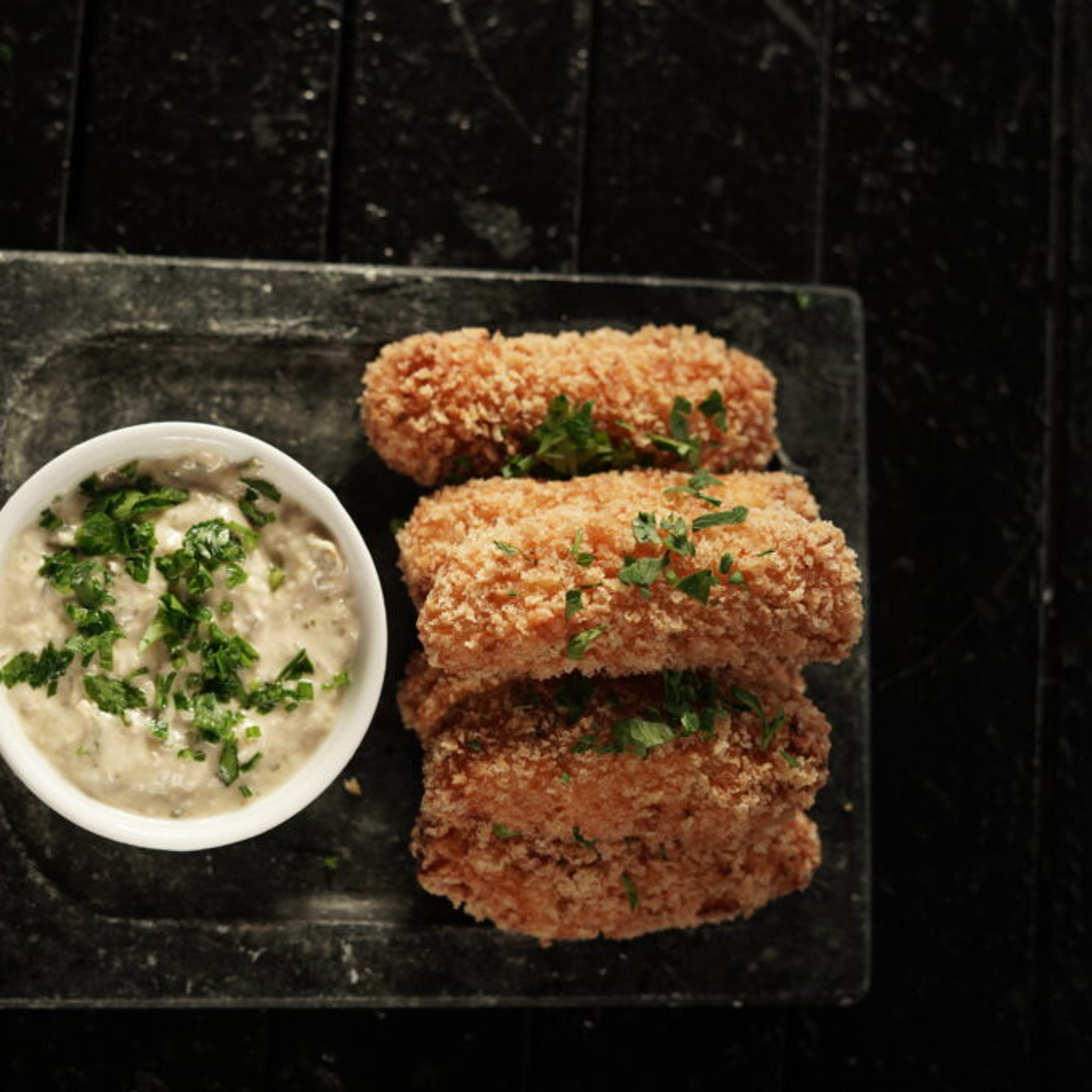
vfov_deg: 26.9
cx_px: 398
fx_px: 2284
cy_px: 547
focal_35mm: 64
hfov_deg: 26.8
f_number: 4.5
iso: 100
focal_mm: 50
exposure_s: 1/160
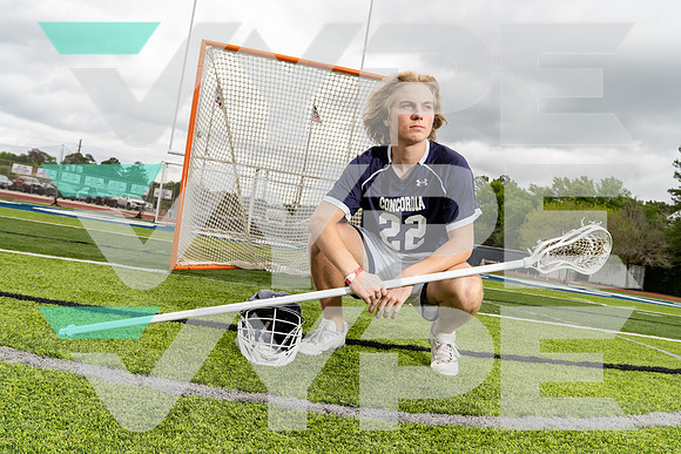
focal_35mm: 28
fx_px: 530
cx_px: 340
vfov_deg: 46.4
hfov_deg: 65.5
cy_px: 227
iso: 250
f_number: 7.1
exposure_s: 1/250
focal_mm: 28
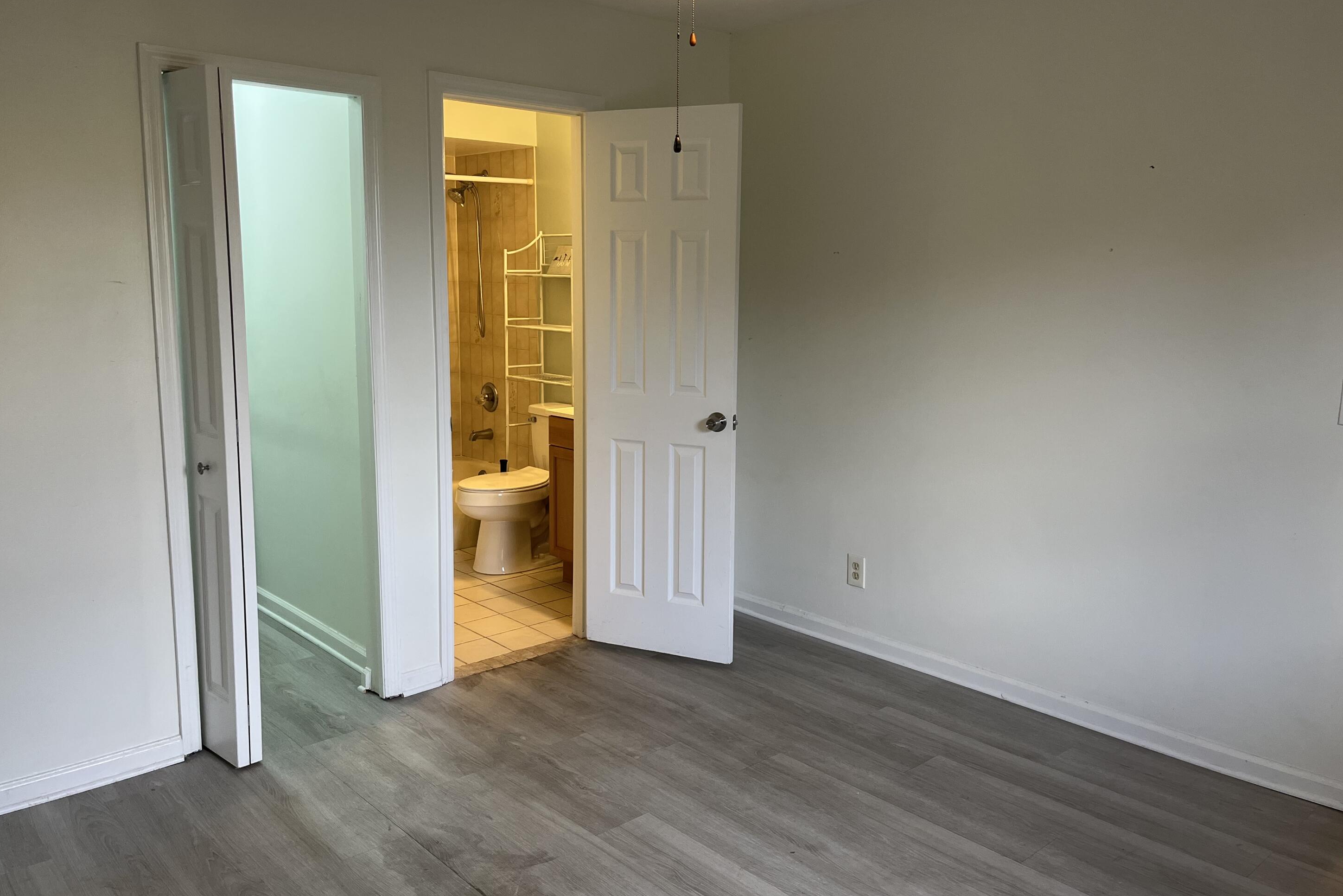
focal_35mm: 28
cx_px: 669
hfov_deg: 65.5
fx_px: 1045
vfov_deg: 46.4
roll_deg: -0.5
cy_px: 405
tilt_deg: -8.3
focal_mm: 5.1
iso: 125
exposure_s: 1/120
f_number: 1.6
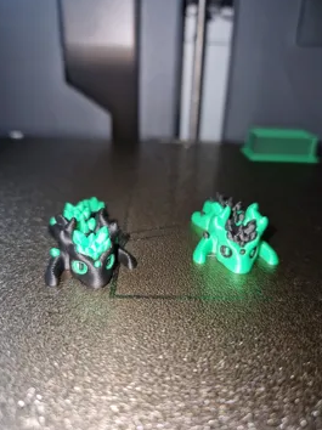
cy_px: 236
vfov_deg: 67.2
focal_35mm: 26
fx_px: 323
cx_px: 174
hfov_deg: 53.0
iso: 200
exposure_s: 1/100
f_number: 1.8
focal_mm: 5.4
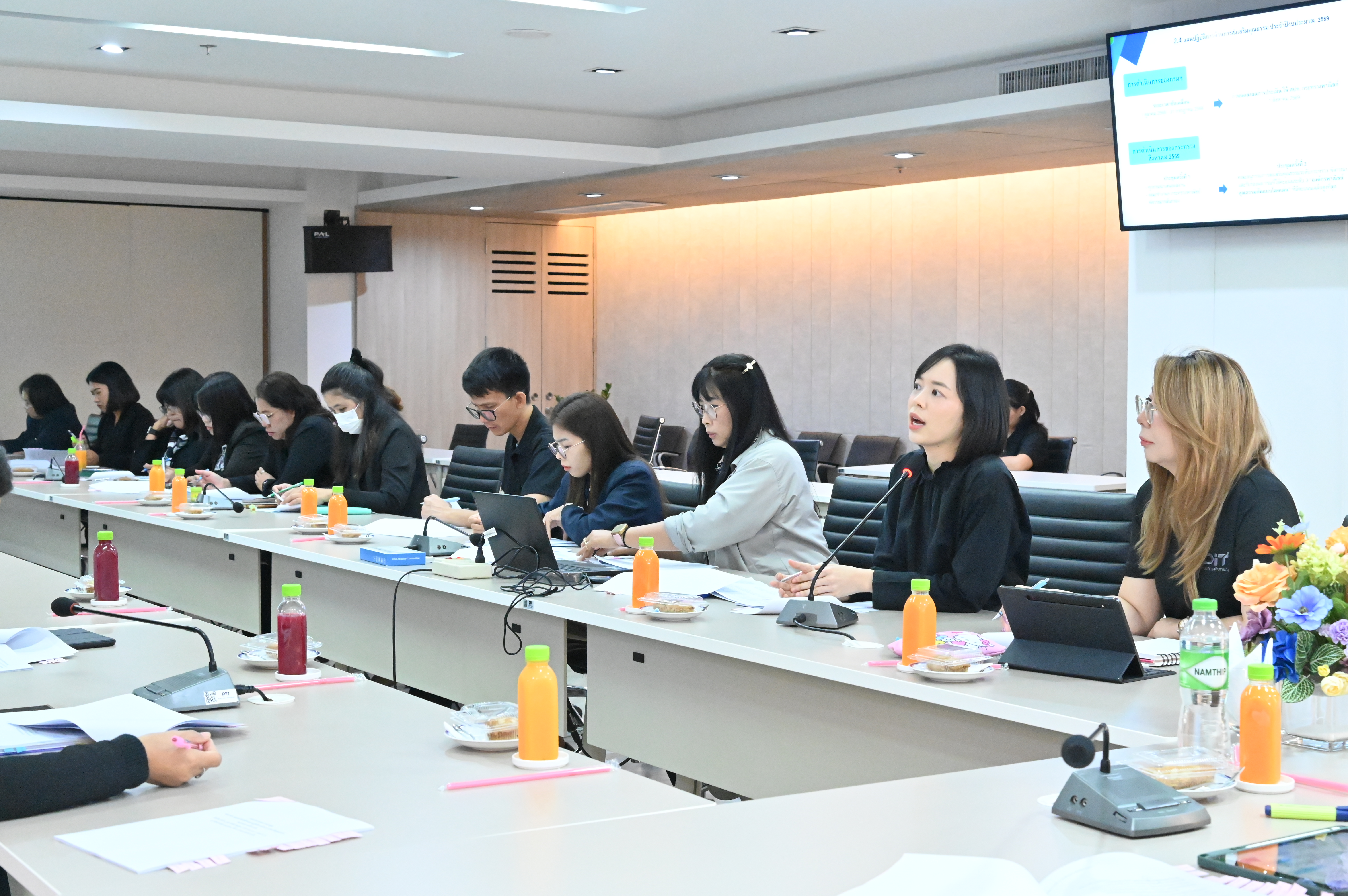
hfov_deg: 39.6
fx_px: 1871
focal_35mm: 50
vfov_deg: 27.0
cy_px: 448
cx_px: 674
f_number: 10
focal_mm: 50
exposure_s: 1/100
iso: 16000
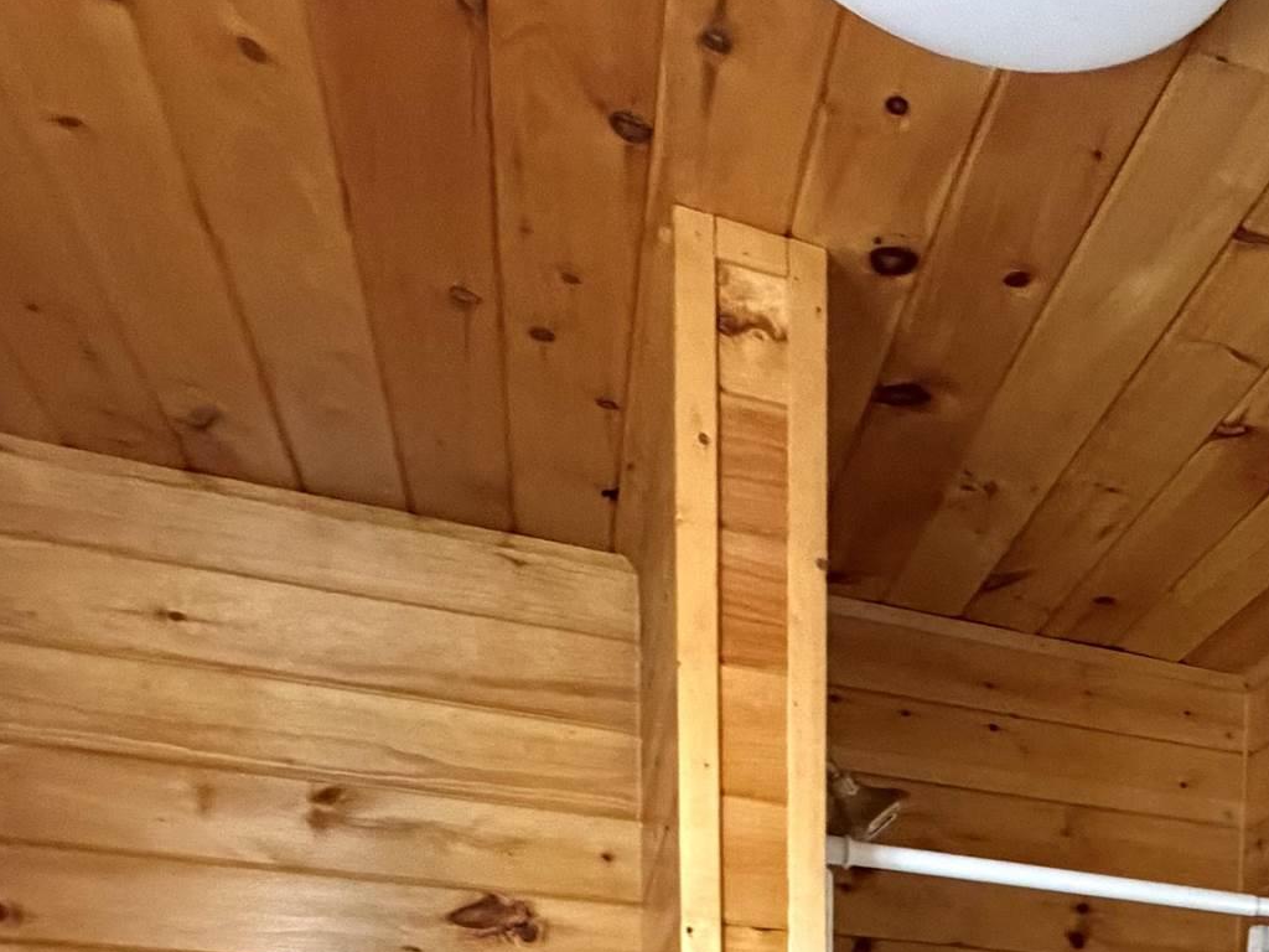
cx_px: 1288
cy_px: 1364
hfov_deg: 39.2
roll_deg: -1.0
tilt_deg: -4.9
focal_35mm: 42
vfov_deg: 26.6
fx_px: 1540
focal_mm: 2.22
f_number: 2.2
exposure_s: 1/60
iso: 640
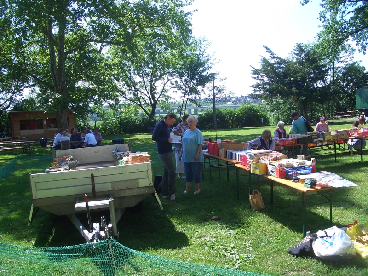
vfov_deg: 40.7
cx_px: 184
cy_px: 138
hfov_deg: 52.6
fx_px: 372
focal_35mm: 35
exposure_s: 1/200
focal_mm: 5.8
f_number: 4.3
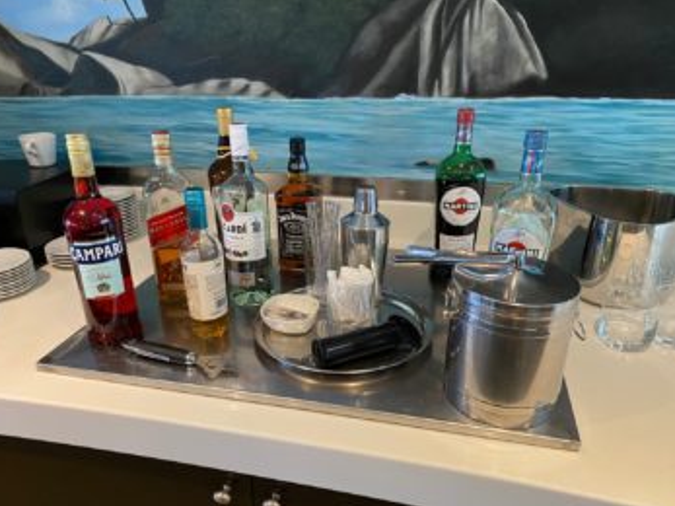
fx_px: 526
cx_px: 340
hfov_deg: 65.3
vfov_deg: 51.3
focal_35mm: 27
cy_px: 257
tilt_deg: -22.7
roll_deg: +0.0
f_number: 1.8
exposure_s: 1/50
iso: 320
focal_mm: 4.25
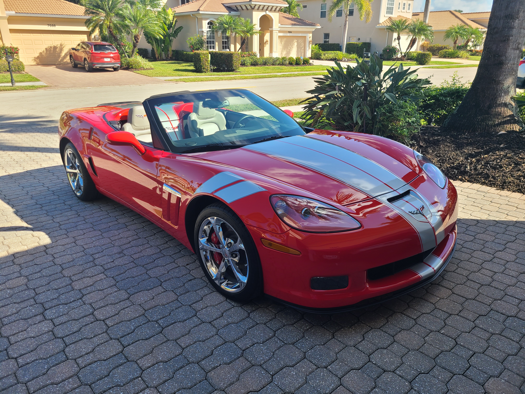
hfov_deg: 67.3
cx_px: 262
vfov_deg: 53.1
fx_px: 394
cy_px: 197
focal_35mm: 26
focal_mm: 5.4
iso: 40
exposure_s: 1/786
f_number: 1.8
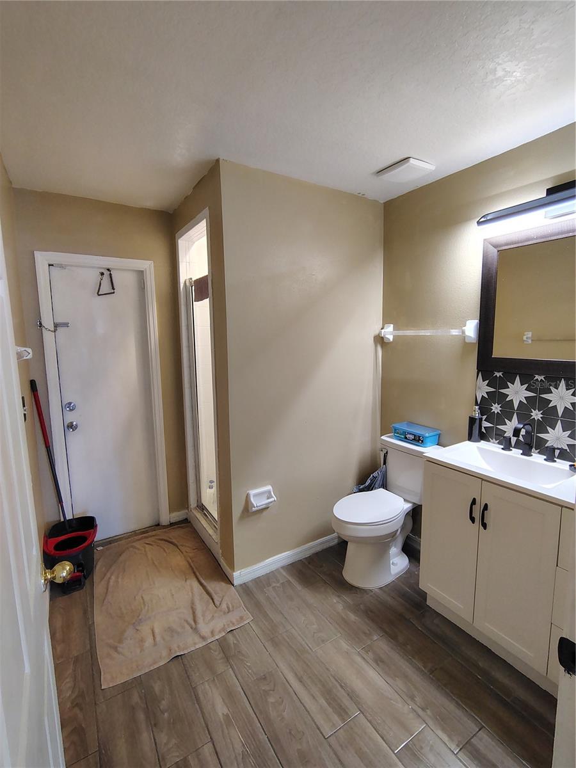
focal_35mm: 16
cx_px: 288
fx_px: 355
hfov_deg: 78.1
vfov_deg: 94.5
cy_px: 384
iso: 487
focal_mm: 2.13
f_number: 2.2
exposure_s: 1/25
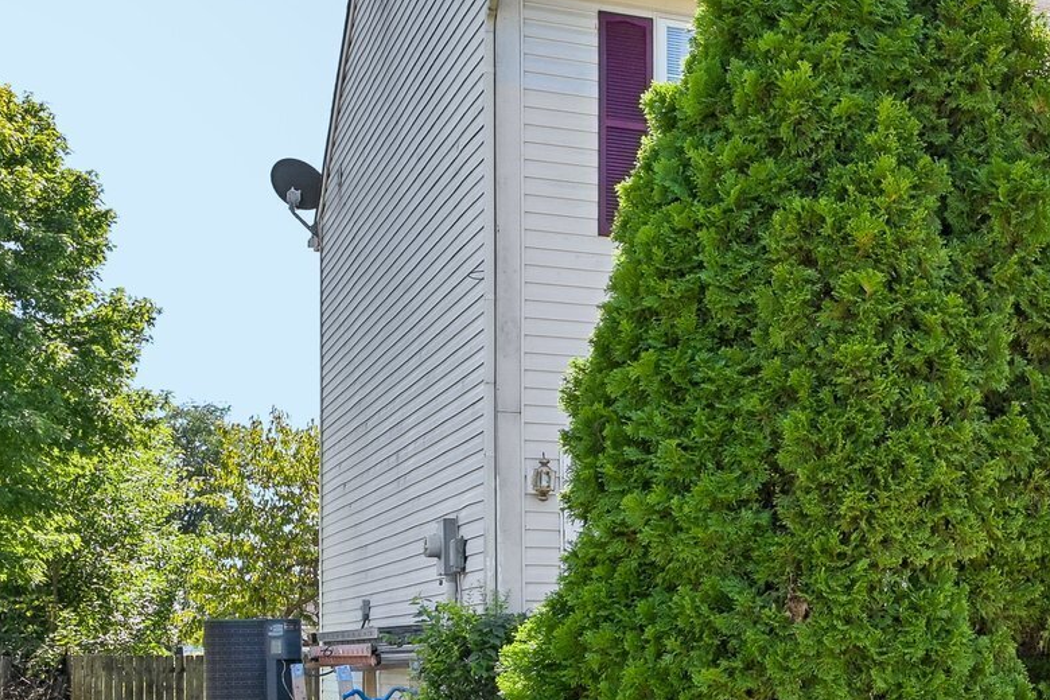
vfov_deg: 21.1
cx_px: 1354
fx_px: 1876
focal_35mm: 64
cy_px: 267
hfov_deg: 26.6
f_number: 8
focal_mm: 24.5
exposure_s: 1/200
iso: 100
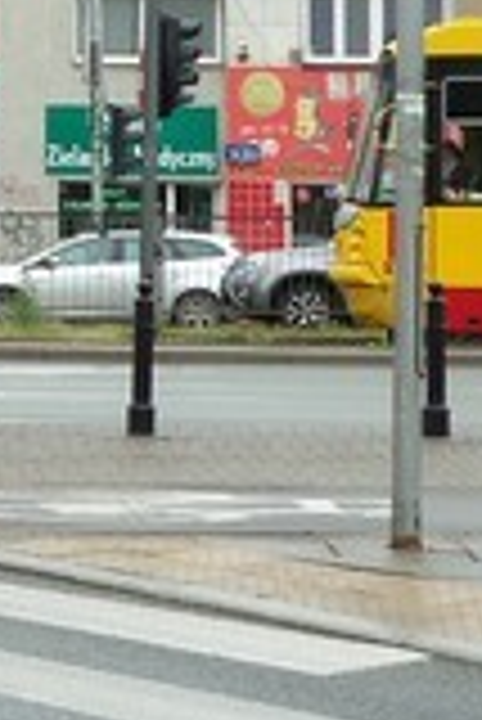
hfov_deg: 9.2
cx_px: -464
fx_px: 2825
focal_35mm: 141
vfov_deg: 14.3
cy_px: 22
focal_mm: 5.7
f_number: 2.9
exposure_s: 1/320
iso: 80
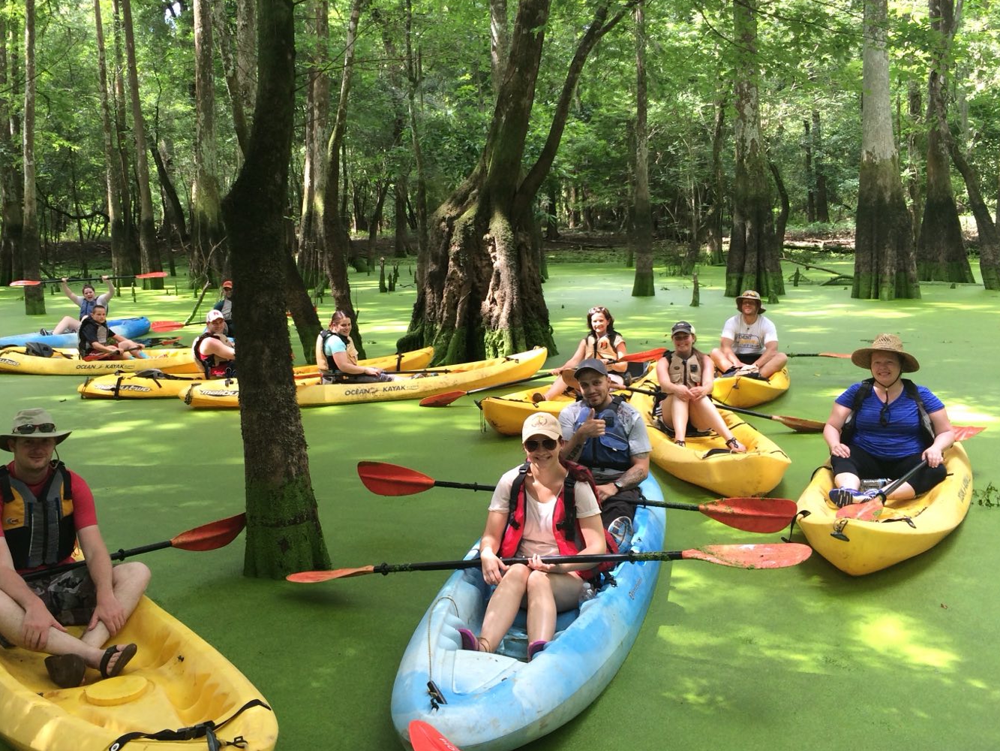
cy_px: 326
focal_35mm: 36
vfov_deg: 39.6
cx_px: 419
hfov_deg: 51.1
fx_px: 1040
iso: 64
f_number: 2.2
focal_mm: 4.12
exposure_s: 1/120
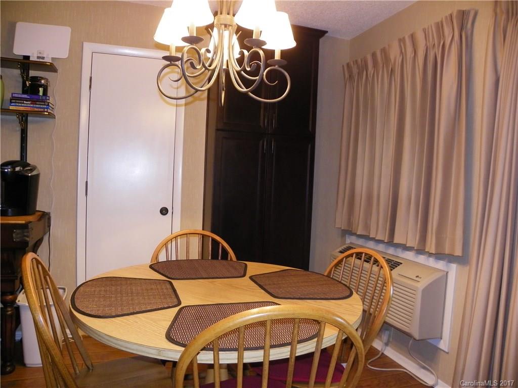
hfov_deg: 67.3
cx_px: 259
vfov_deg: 53.1
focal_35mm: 26
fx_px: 389
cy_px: 194
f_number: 2.8
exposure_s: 1/30
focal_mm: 4.6
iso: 200
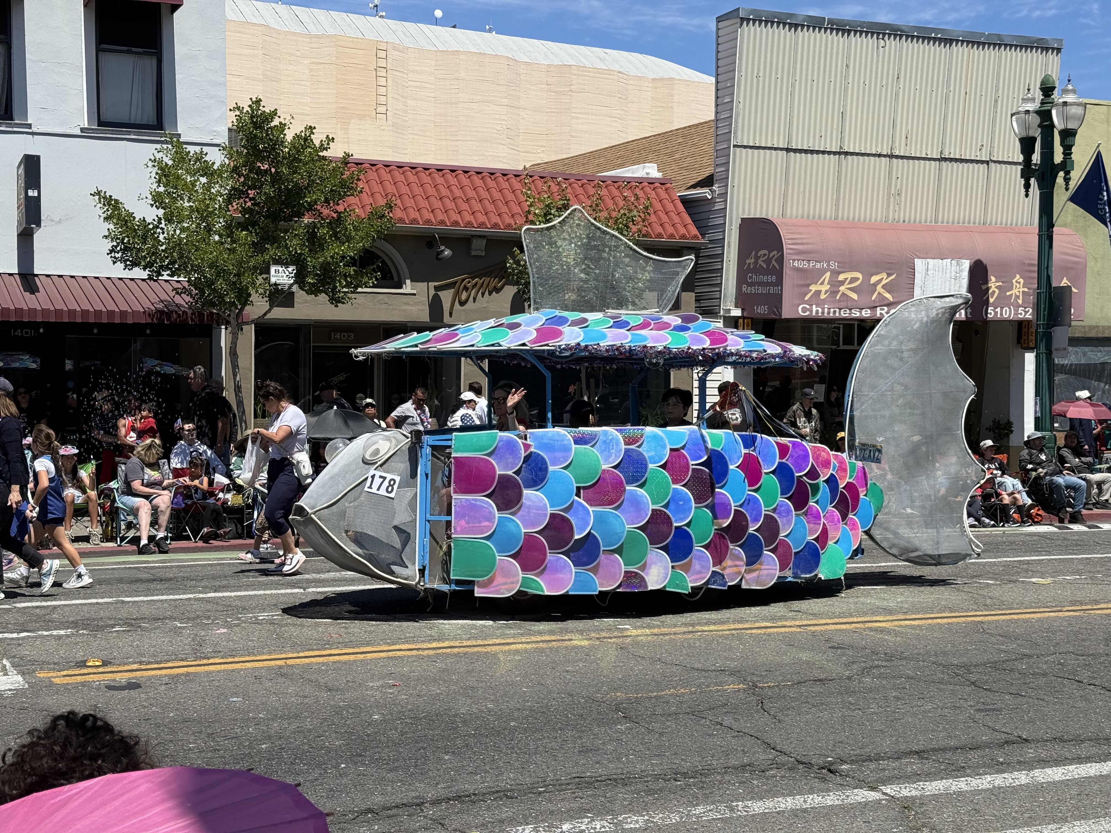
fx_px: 1541
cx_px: 556
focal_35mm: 48
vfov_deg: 30.3
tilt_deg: +0.0
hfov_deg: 39.7
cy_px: 416
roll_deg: +0.2
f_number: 1.78
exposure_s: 1/5208
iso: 64
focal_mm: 6.76
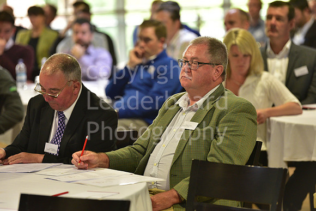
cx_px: 158
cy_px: 106
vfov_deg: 7.4
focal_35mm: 185
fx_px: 1624
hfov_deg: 11.1
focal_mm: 185
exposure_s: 1/80
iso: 1600
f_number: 3.5
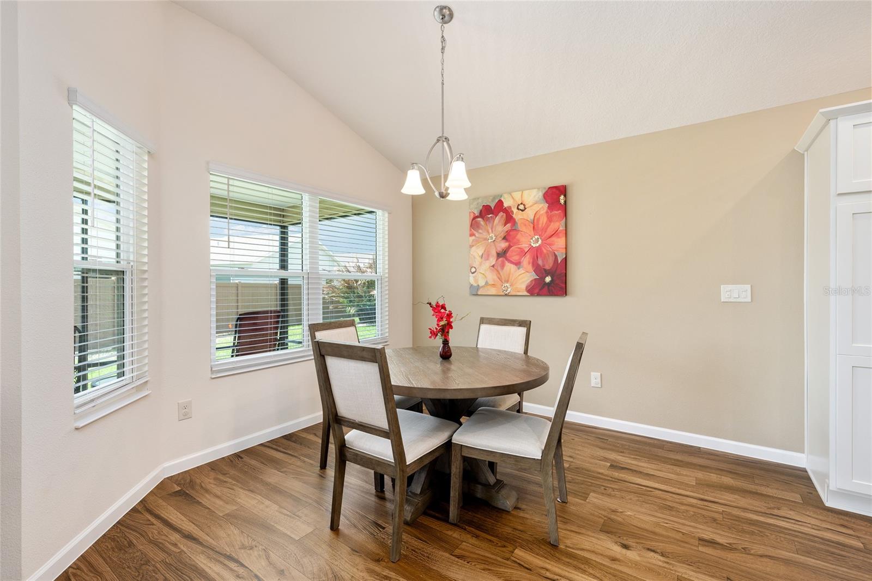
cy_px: 290
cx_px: 436
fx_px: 387
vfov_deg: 73.7
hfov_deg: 96.7
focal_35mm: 16
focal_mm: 16
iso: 160
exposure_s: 1/6
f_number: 7.1
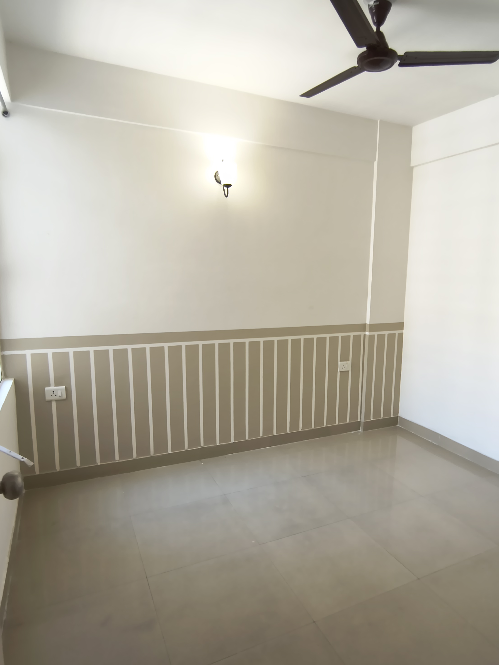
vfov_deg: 91.0
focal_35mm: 17
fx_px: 327
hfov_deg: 74.1
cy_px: 338
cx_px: 293
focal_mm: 2.13
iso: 212
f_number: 2.2
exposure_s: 1/50
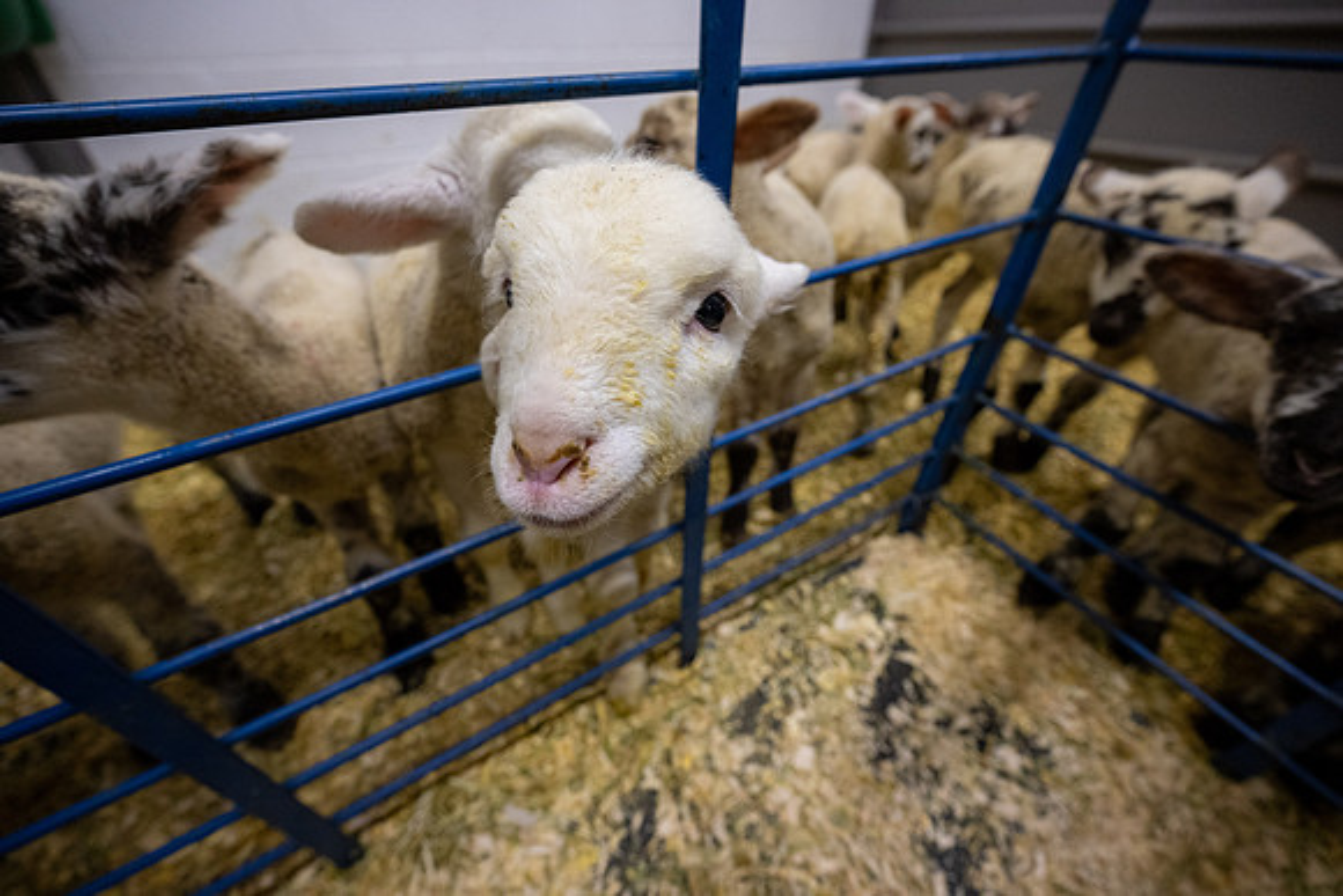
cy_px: 448
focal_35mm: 14
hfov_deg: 104.2
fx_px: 522
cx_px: 672
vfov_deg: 81.2
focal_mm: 14
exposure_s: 1/200
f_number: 4
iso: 3200
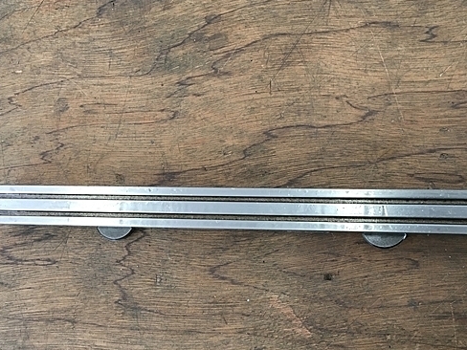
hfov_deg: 48.9
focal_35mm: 38
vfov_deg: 37.5
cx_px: 255
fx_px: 513
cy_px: 214
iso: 50
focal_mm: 4.15
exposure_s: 1/30
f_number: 2.2
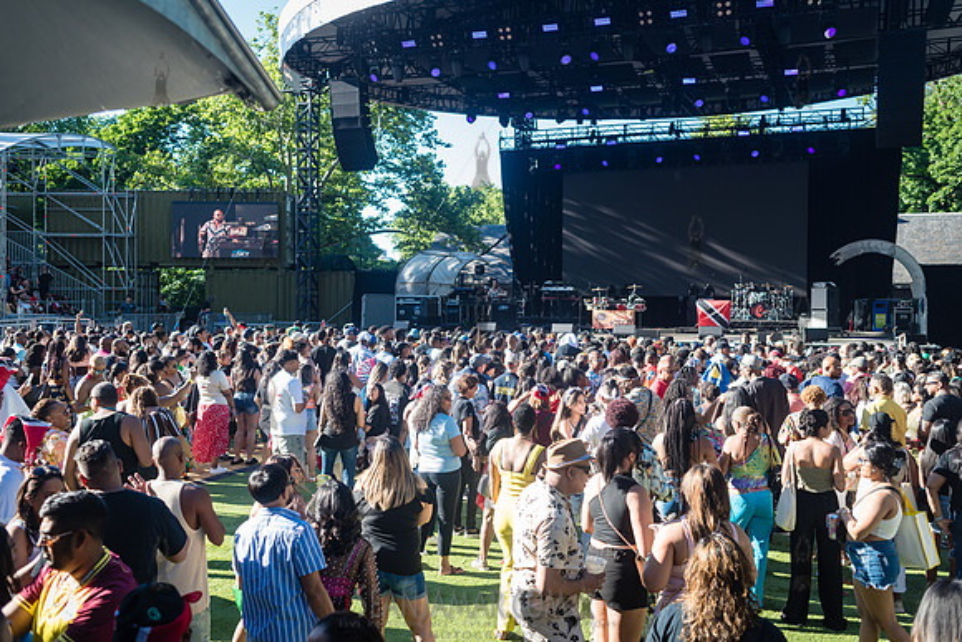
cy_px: 321
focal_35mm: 35
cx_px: 481
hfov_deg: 54.4
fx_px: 935
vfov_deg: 37.9
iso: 400
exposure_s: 1/800
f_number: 3.5
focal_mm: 35
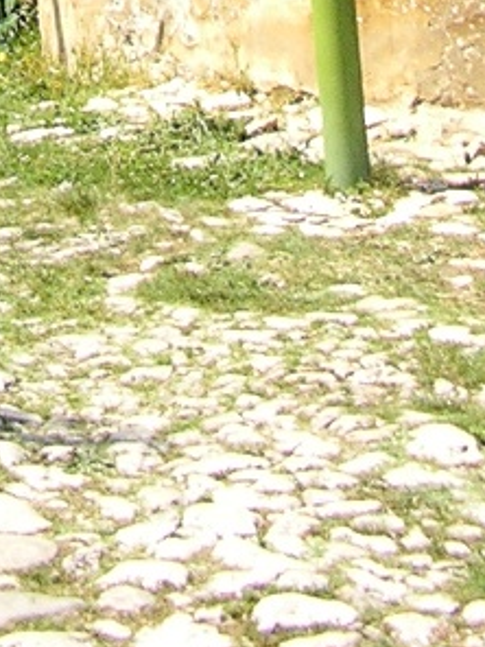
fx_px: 3194
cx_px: -260
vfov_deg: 10.3
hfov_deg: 8.5
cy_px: -803
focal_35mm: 171
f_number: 4.1
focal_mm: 5.8
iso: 50
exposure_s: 1/400
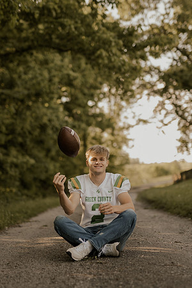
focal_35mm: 75
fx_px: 600
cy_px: 144
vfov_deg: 27.0
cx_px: 96
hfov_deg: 18.2
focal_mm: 50
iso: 100
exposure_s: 1/500
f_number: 1.8
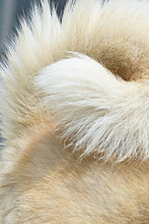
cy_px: 143
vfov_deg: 13.9
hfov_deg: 9.2
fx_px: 923
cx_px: 108
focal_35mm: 148
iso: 200
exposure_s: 1/2500
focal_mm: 50
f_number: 3.5
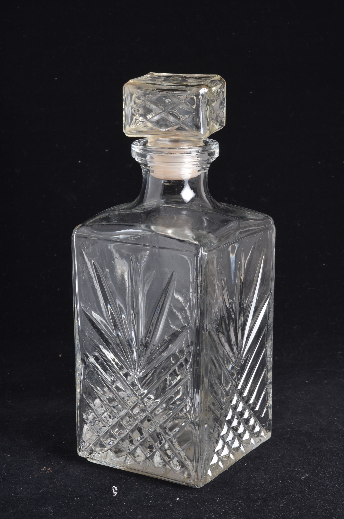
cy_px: 260
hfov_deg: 18.1
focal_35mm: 75
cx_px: 172
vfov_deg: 27.0
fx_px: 1080
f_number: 11
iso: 100
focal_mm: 50
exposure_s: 1/125
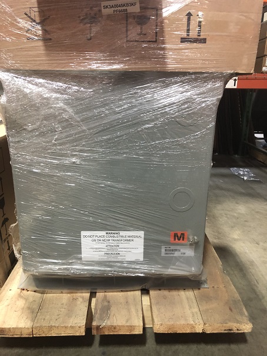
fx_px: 288
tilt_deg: -17.1
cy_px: 178
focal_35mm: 28
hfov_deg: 49.8
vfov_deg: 63.4
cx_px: 134
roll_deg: -0.5
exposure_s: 1/12
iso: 100
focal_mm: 4
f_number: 1.8
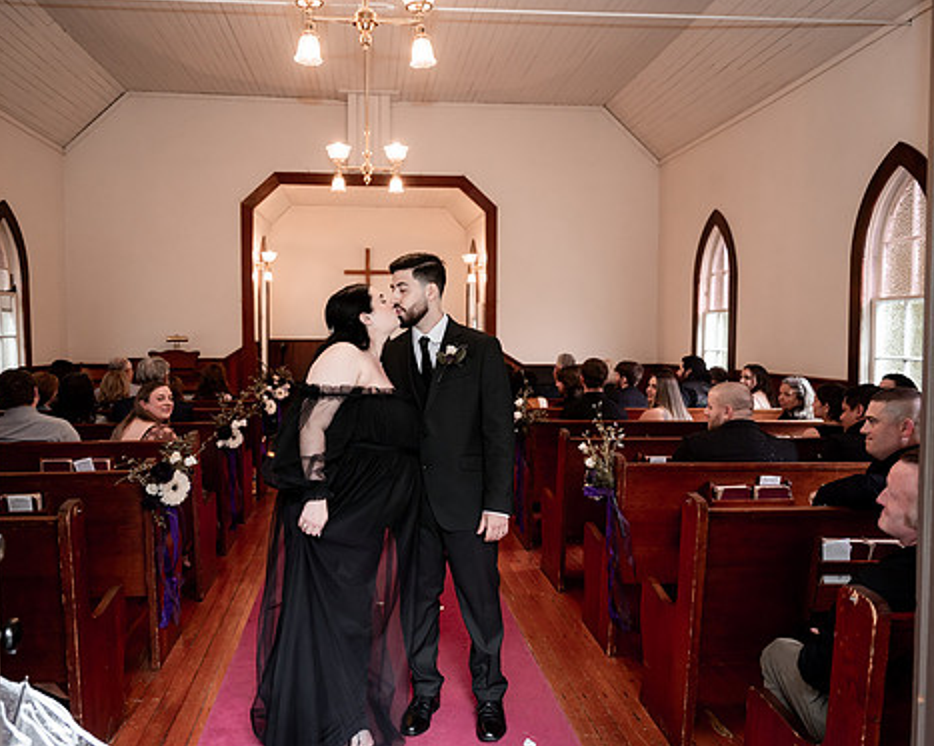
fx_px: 774
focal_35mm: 28
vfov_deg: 51.5
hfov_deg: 62.1
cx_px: 428
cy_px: 365
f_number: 2.8
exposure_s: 1/250
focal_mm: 24
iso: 800
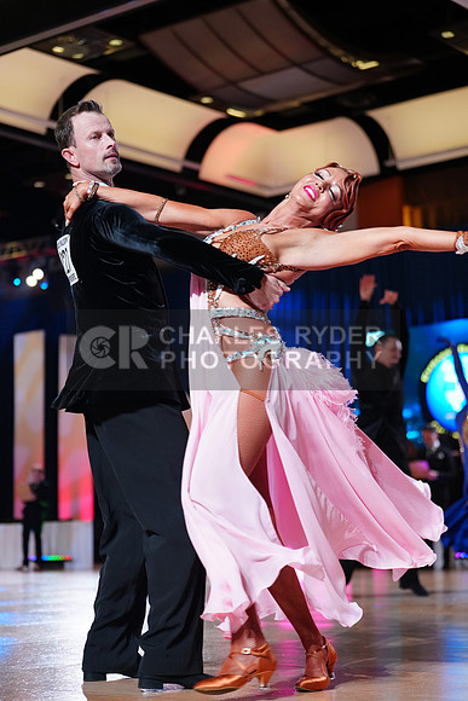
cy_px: 350
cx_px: 234
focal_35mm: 70
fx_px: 1364
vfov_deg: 28.8
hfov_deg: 19.5
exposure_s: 1/400
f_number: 2.8
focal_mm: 70
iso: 2000
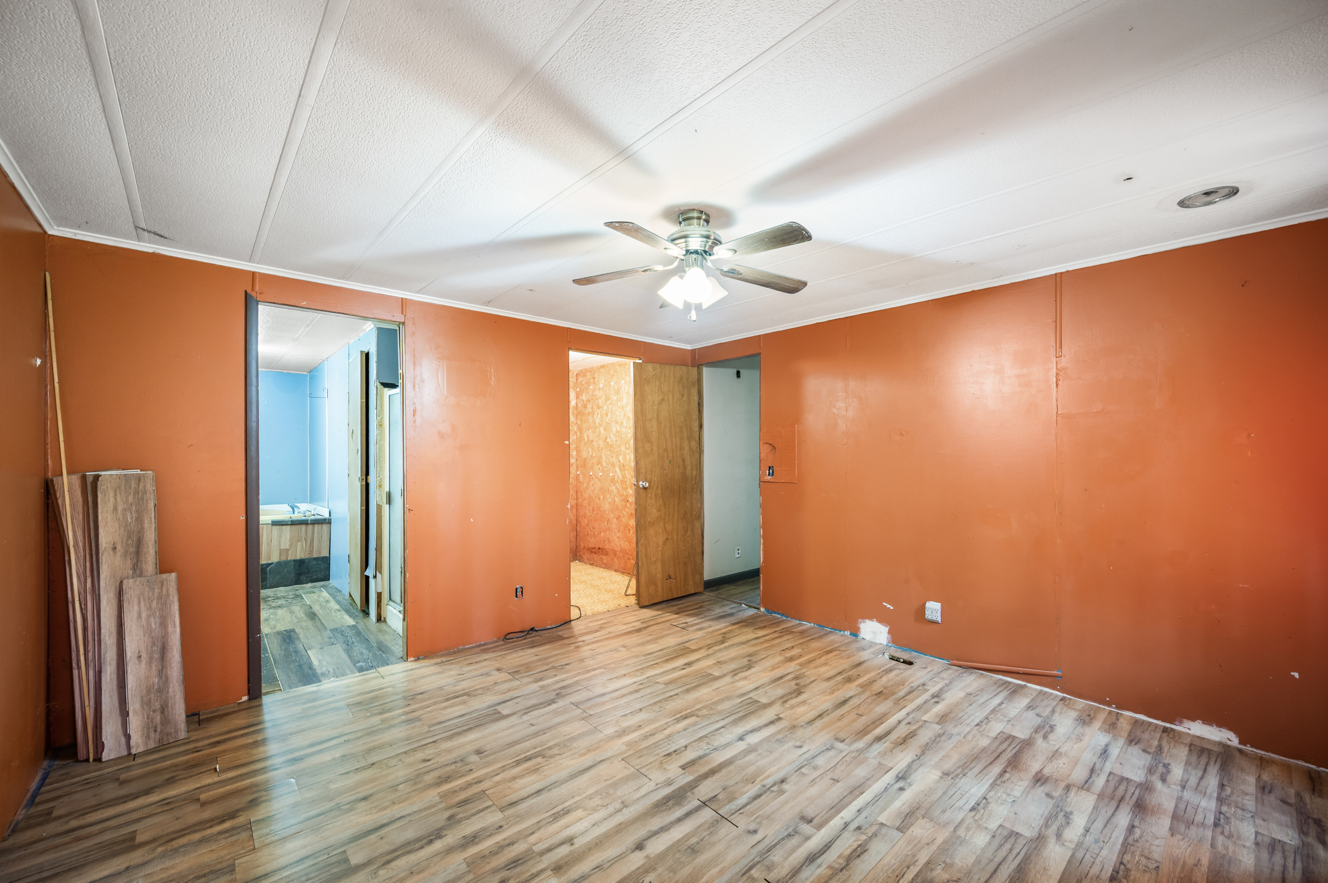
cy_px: 442
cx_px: 664
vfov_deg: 81.1
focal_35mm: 14
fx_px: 516
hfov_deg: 104.3
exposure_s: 1/1.67
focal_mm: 14
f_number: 6.3
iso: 500
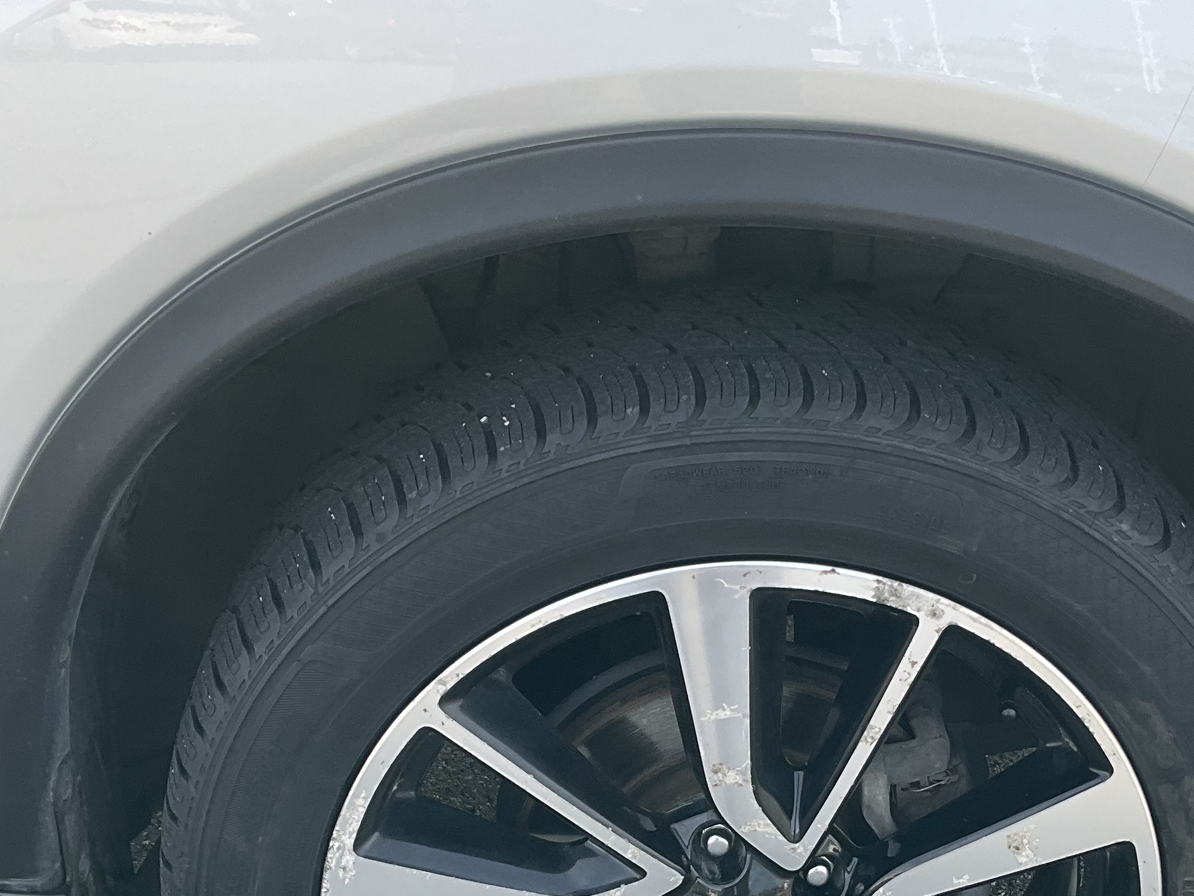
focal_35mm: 57
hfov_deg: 33.7
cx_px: 724
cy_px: 860
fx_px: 1966
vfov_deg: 24.7
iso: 25
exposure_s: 1/346
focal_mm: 3
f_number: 1.8
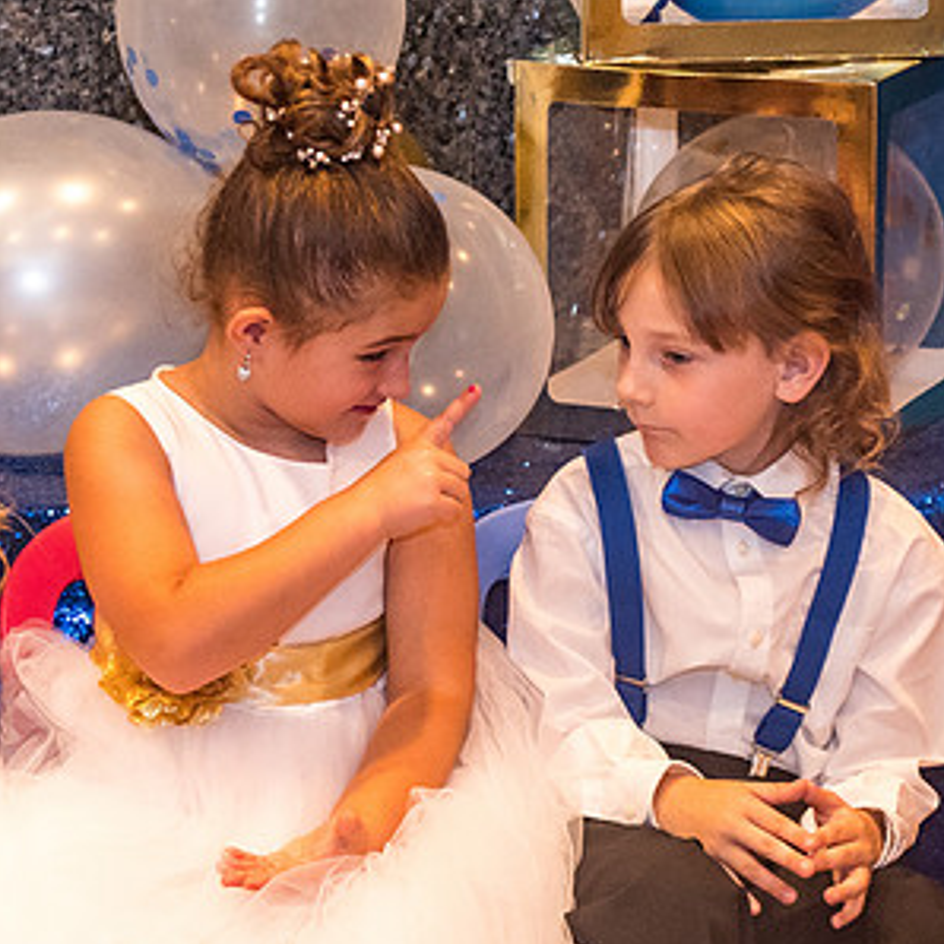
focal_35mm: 177
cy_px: 383
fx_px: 5461
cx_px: 843
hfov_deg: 9.8
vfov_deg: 9.9
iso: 3200
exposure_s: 1/200
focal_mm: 70
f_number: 3.2
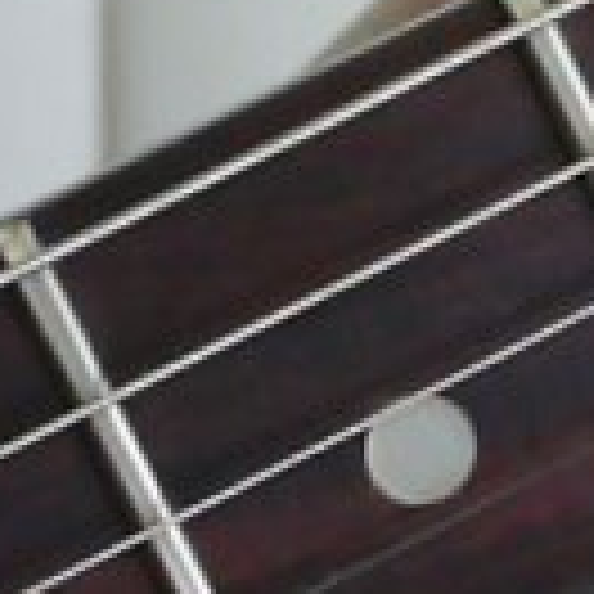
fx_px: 5824
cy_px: -212
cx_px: 1022
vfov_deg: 5.8
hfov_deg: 5.7
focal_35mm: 300
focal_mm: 11.5
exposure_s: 1/30
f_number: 4
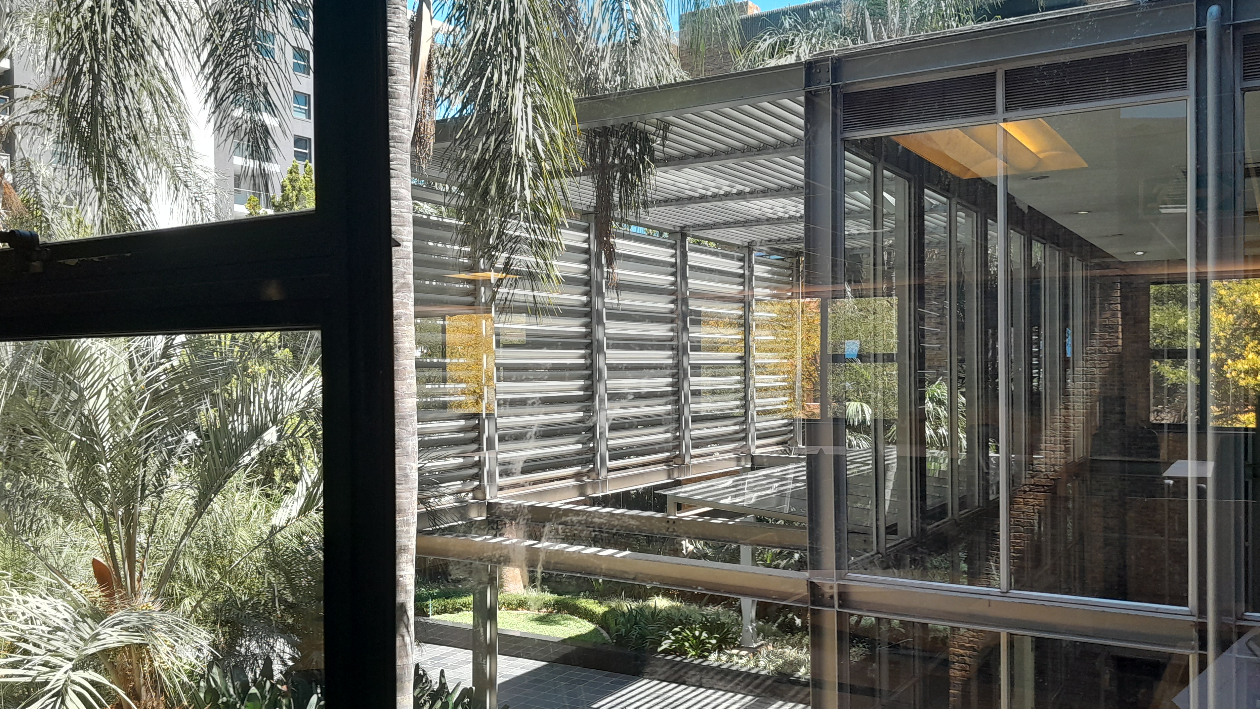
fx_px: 1069
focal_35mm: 32
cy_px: 391
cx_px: 596
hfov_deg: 61.0
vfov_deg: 36.6
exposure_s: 1/50
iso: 100
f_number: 1.8
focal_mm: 4
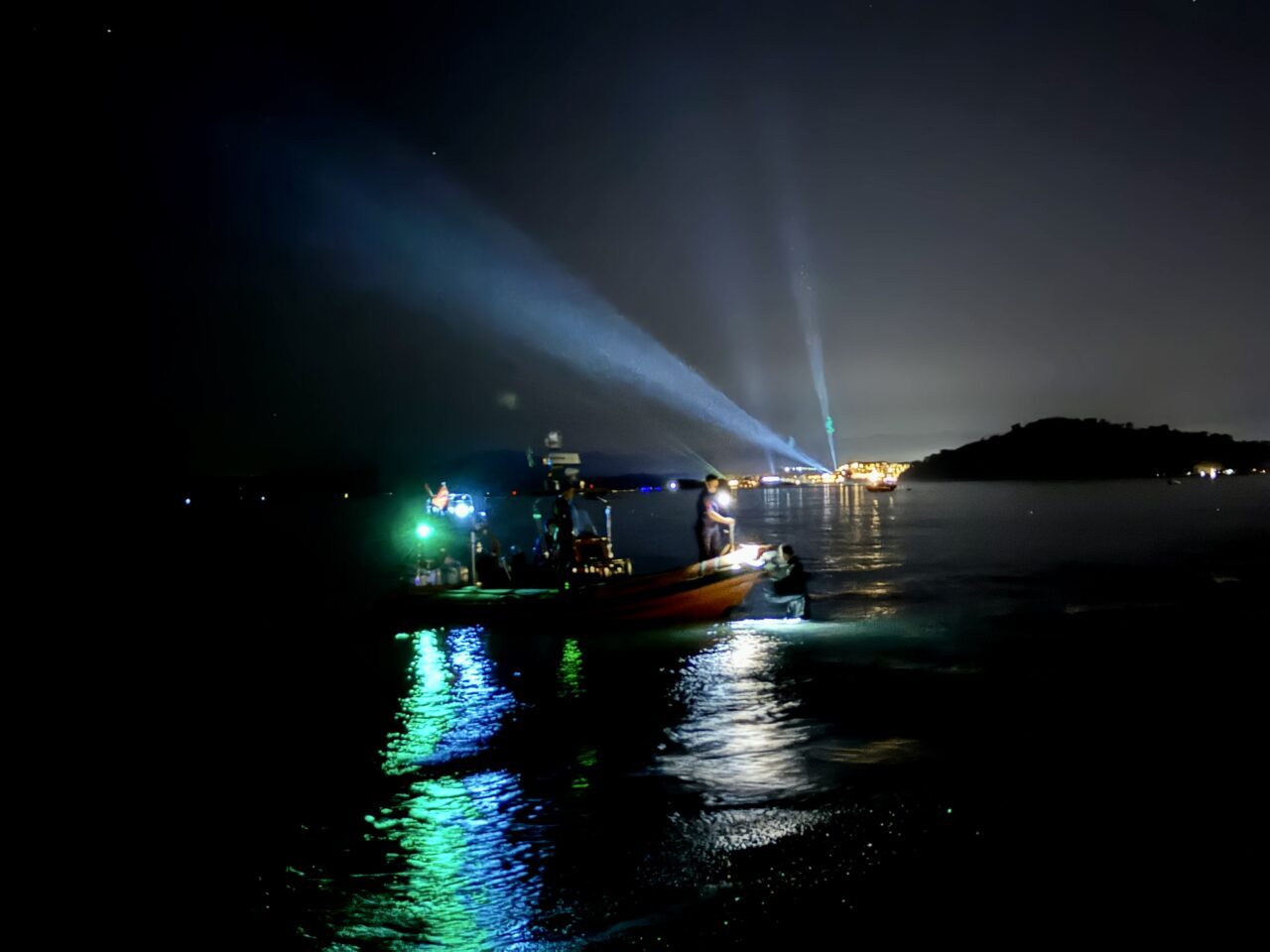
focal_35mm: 48
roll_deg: +1.5
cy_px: 476
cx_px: 635
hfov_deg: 39.7
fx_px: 1761
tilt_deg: -0.4
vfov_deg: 30.3
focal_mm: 6.76
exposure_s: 1/2
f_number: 1.78
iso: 1000
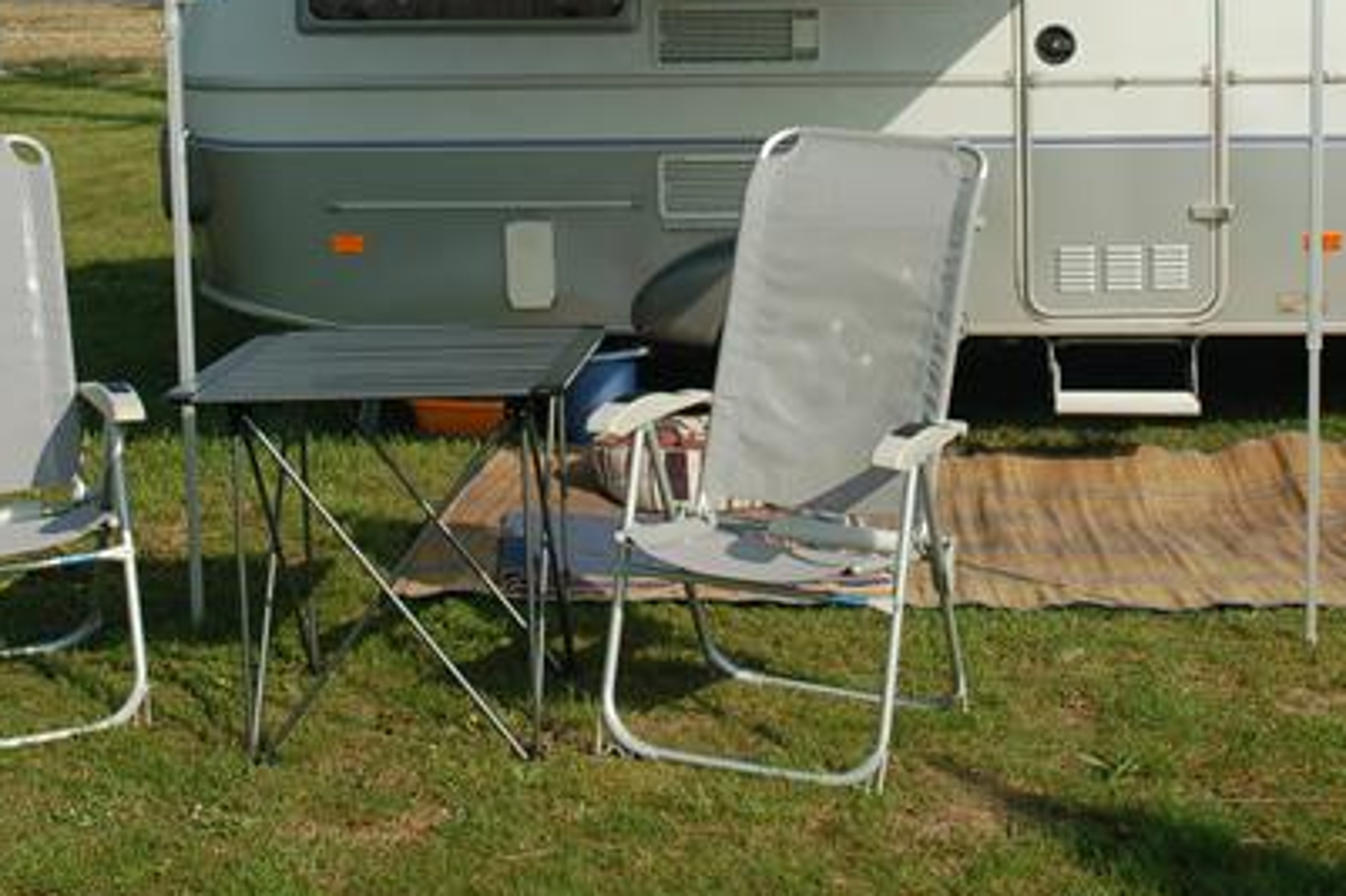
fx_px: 2724
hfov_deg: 27.6
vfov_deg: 18.4
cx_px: 874
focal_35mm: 73
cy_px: 124
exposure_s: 1/320
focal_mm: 27
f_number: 10
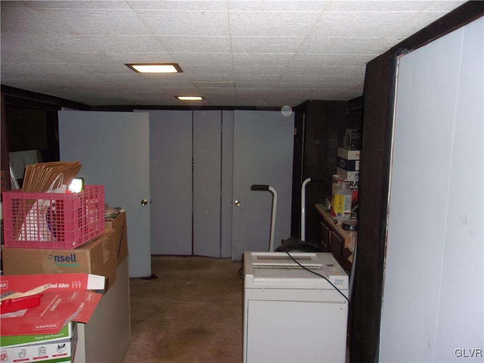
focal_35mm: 27
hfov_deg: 65.3
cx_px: 242
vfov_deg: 51.4
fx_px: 378
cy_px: 182
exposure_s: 1/34
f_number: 3
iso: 200
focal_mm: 4.9
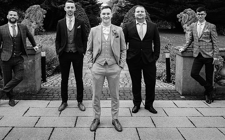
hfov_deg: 54.0
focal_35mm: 36
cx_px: 104
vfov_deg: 34.7
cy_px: 38
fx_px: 221
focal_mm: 16
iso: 200
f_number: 3.6
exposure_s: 1/200
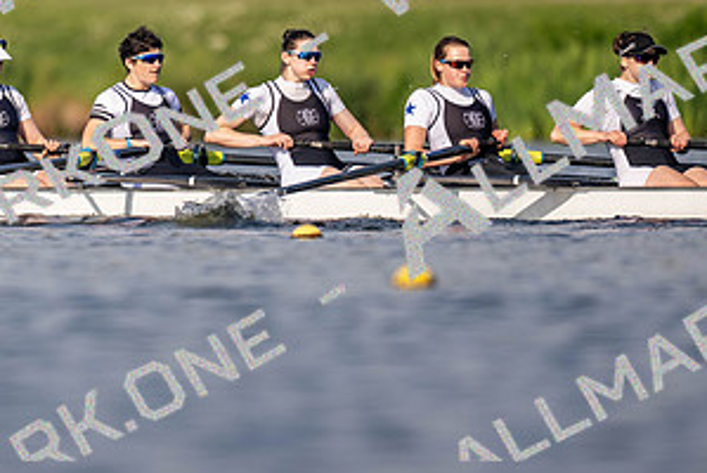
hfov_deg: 1.8
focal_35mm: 1162
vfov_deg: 1.2
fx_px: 22842
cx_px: 194
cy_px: 56
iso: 220
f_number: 4
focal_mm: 600
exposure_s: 1/2500
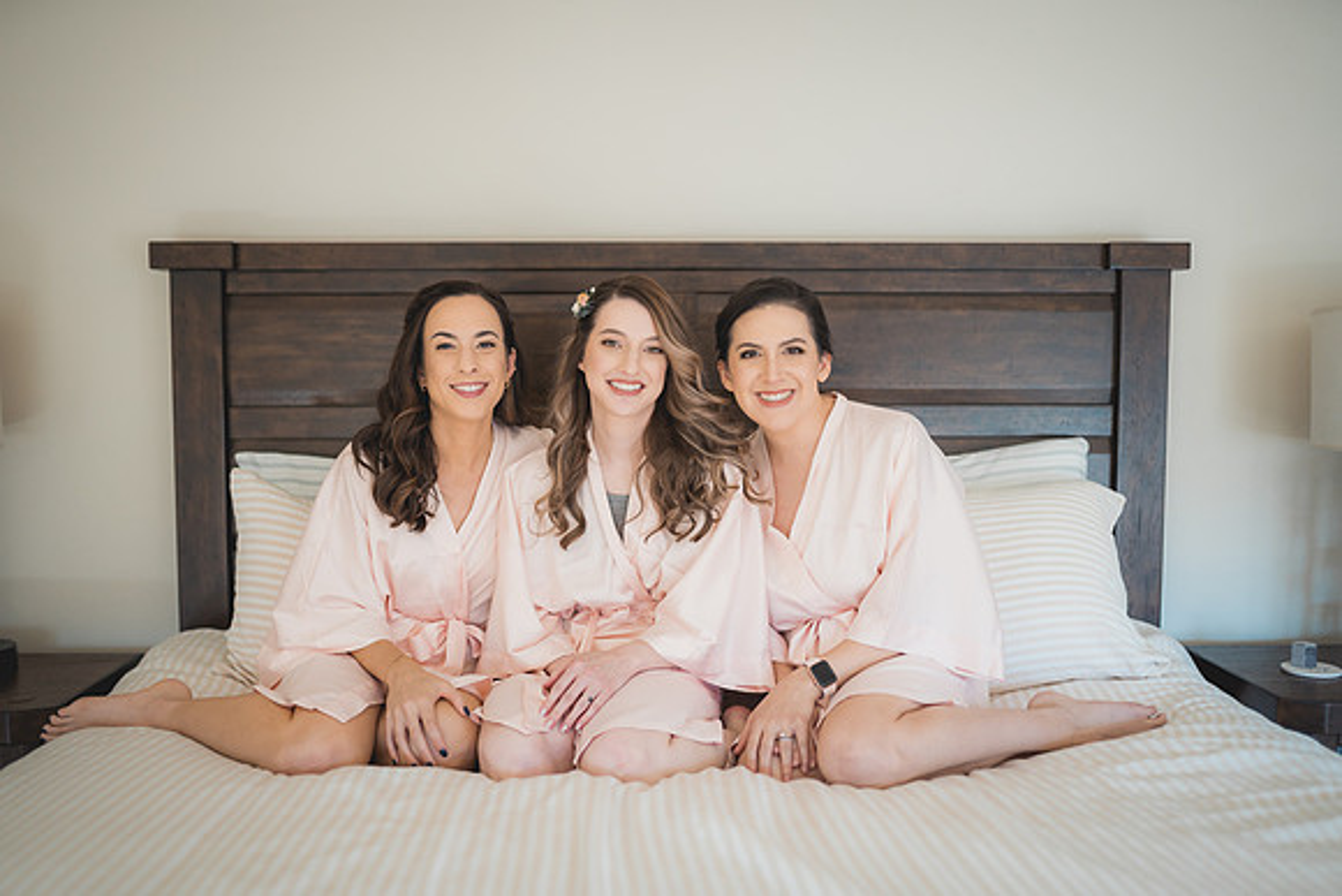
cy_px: 448
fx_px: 1307
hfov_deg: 54.4
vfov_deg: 37.8
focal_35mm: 35
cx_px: 671
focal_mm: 35
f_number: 1.4
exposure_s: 1/400
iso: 400
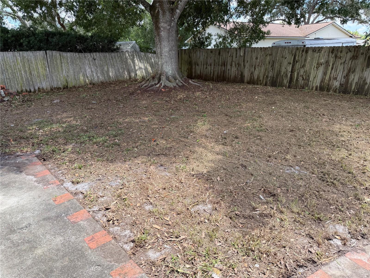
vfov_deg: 56.8
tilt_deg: -18.7
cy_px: 139
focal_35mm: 24
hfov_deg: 71.6
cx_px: 185
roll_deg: +1.1
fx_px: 257
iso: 80
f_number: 1.78
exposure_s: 1/788
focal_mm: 6.76
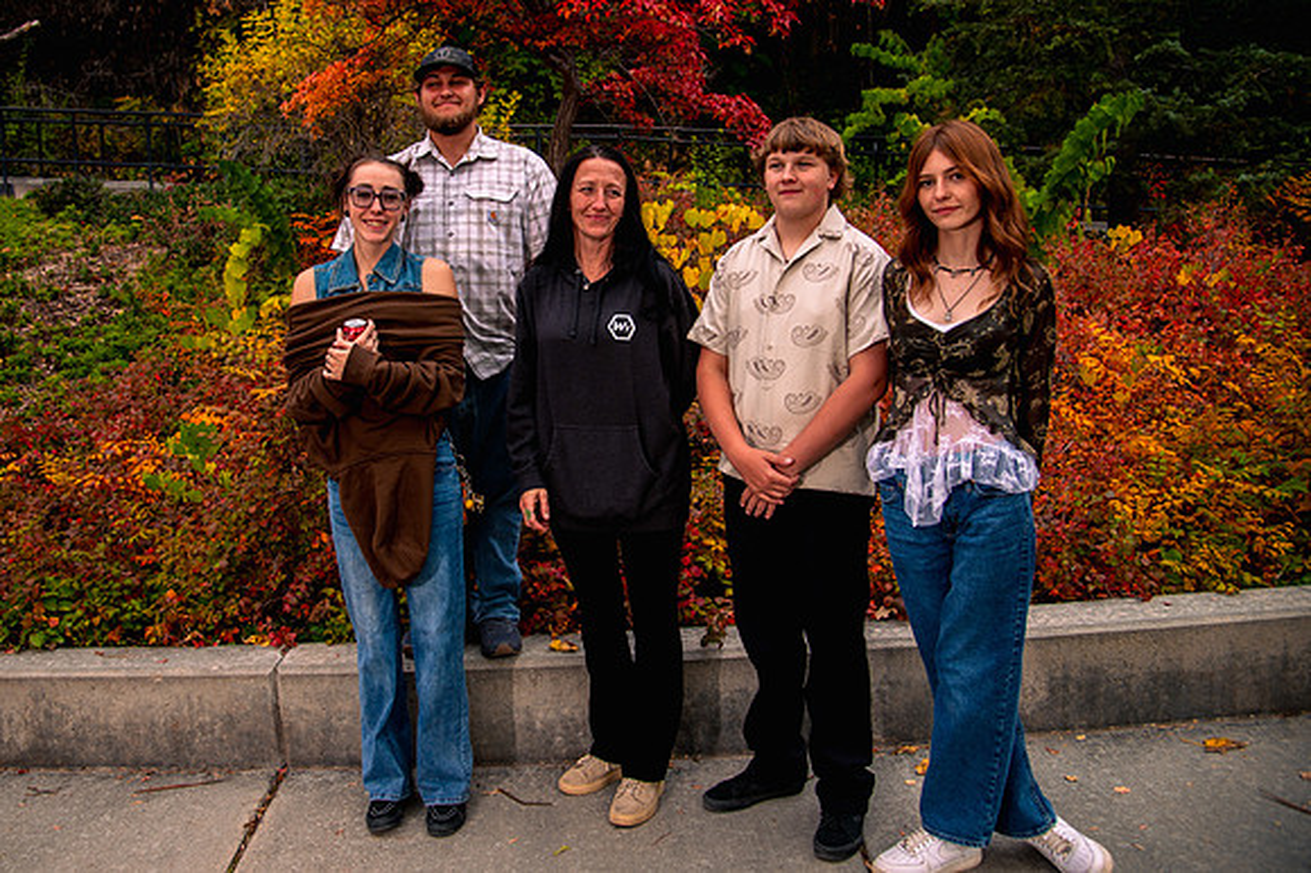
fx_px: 1088
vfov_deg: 43.5
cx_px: 523
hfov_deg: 61.6
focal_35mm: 30
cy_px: 348
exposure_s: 1/250
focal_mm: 24
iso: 200
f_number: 4
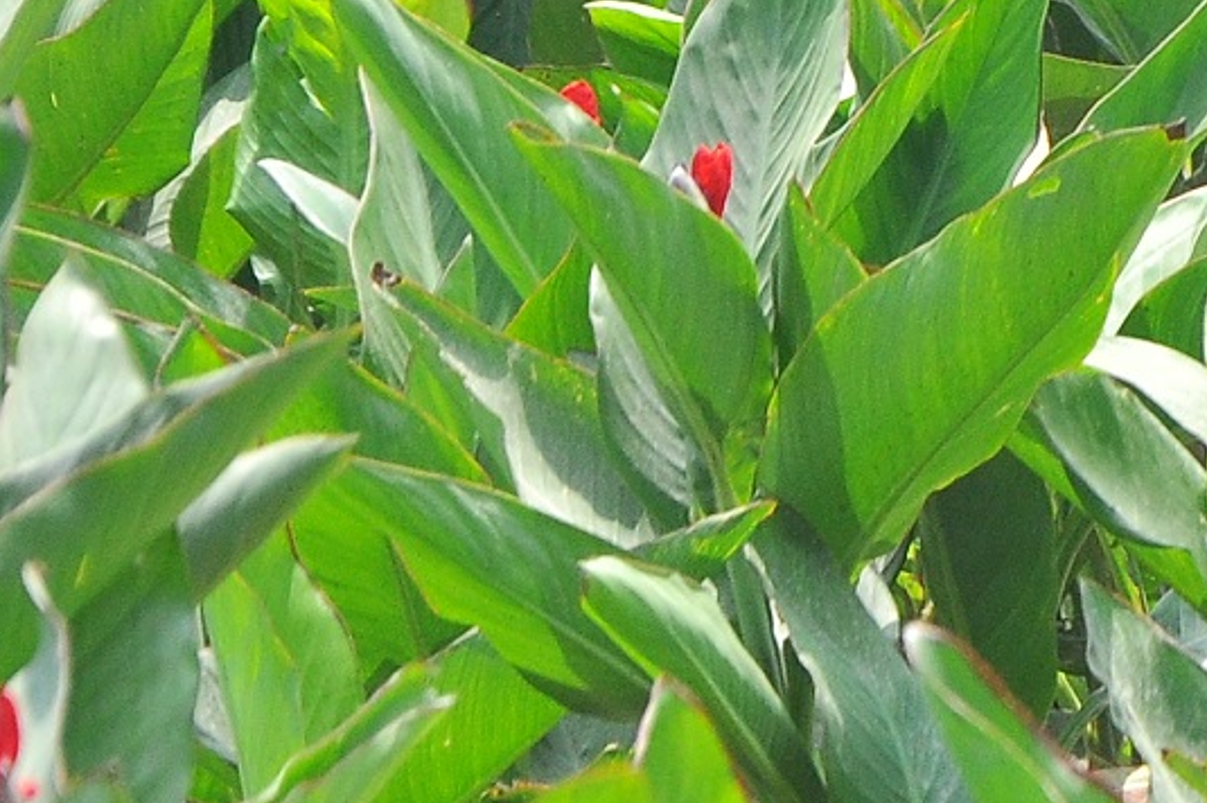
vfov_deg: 1.9
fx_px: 24638
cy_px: 23
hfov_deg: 2.8
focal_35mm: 735
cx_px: 1588
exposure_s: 1/640
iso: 500
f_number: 6.3
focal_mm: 105
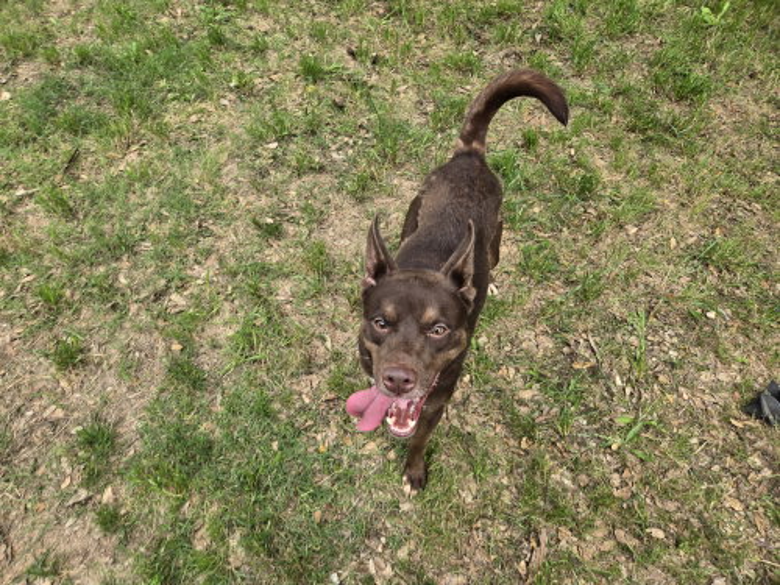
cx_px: 390
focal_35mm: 23
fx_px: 518
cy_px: 292
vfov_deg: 58.9
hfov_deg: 73.9
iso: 25
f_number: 1.8
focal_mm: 5.4
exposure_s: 1/240
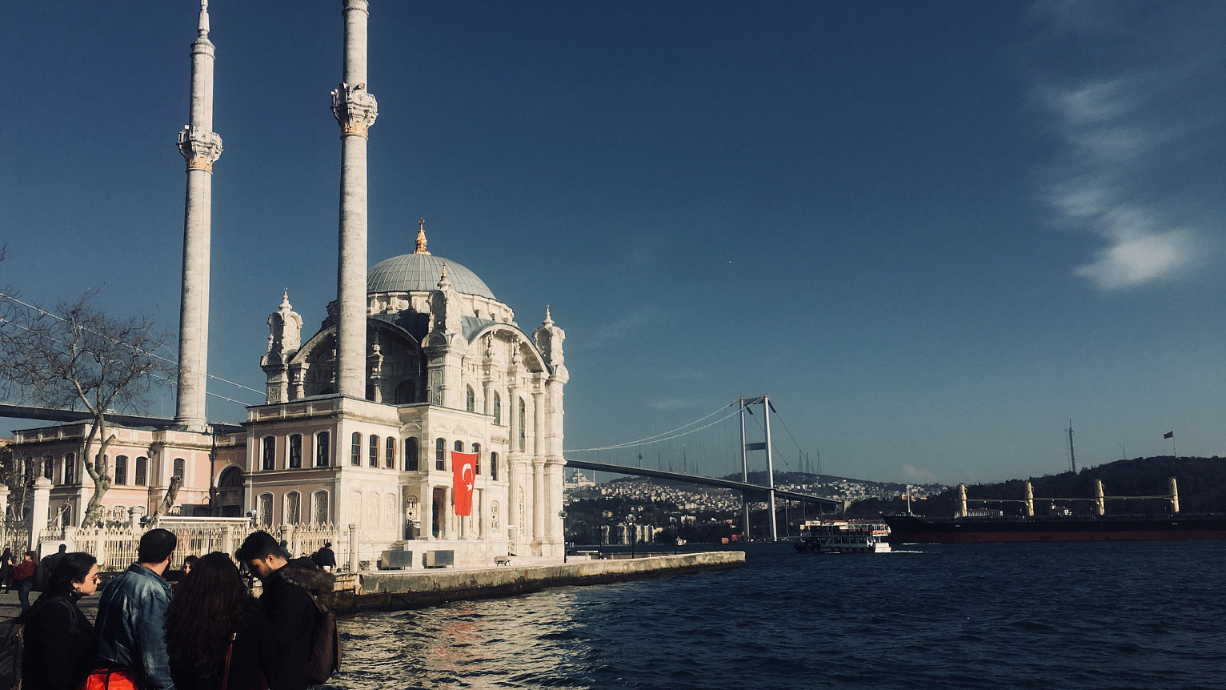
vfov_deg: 35.6
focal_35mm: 33
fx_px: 1073
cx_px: 589
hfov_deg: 59.5
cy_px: 382
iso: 25
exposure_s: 1/2959
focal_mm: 4.15
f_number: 2.2
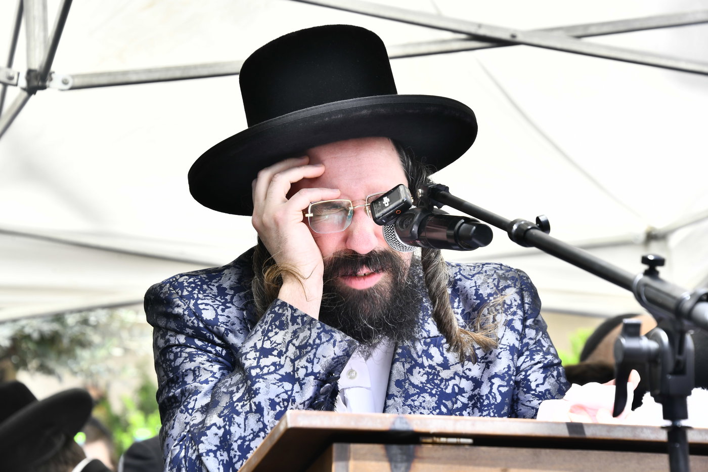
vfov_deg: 9.1
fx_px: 2949
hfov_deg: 13.7
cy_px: 236
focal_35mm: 150
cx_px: 354
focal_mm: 150
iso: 400
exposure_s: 1/200
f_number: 8
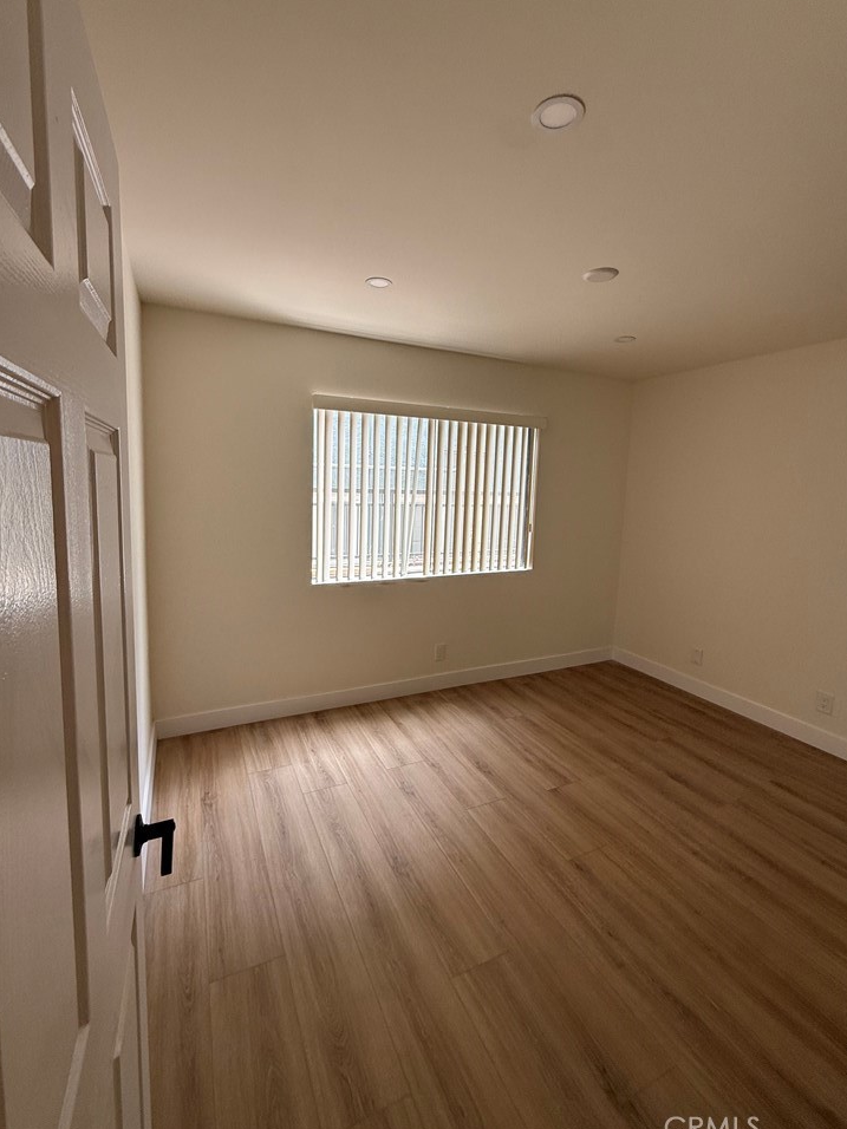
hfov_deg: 81.7
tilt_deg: -7.0
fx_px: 489
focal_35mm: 15
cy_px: 540
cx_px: 411
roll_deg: -1.1
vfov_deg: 98.1
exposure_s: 1/140
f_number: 2.2
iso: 64
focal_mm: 2.22
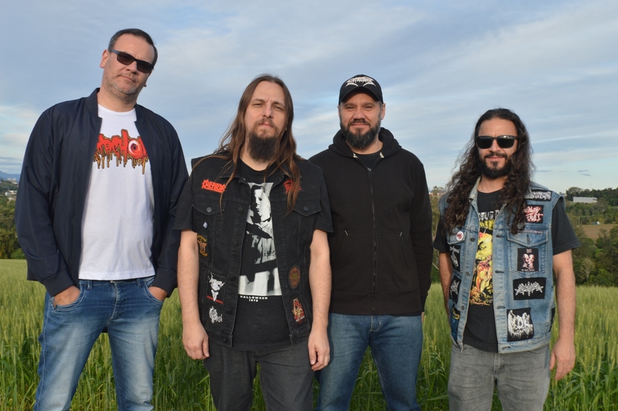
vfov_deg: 28.0
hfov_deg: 41.1
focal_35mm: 48
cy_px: 206
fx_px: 823
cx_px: 309
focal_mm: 32
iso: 100
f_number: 6.3
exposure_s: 1/100
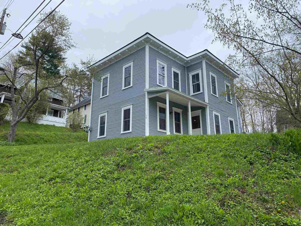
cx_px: 150
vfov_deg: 53.1
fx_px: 226
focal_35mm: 26
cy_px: 113
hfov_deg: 67.3
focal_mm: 4.25
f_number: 1.8
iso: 32
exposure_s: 1/1218
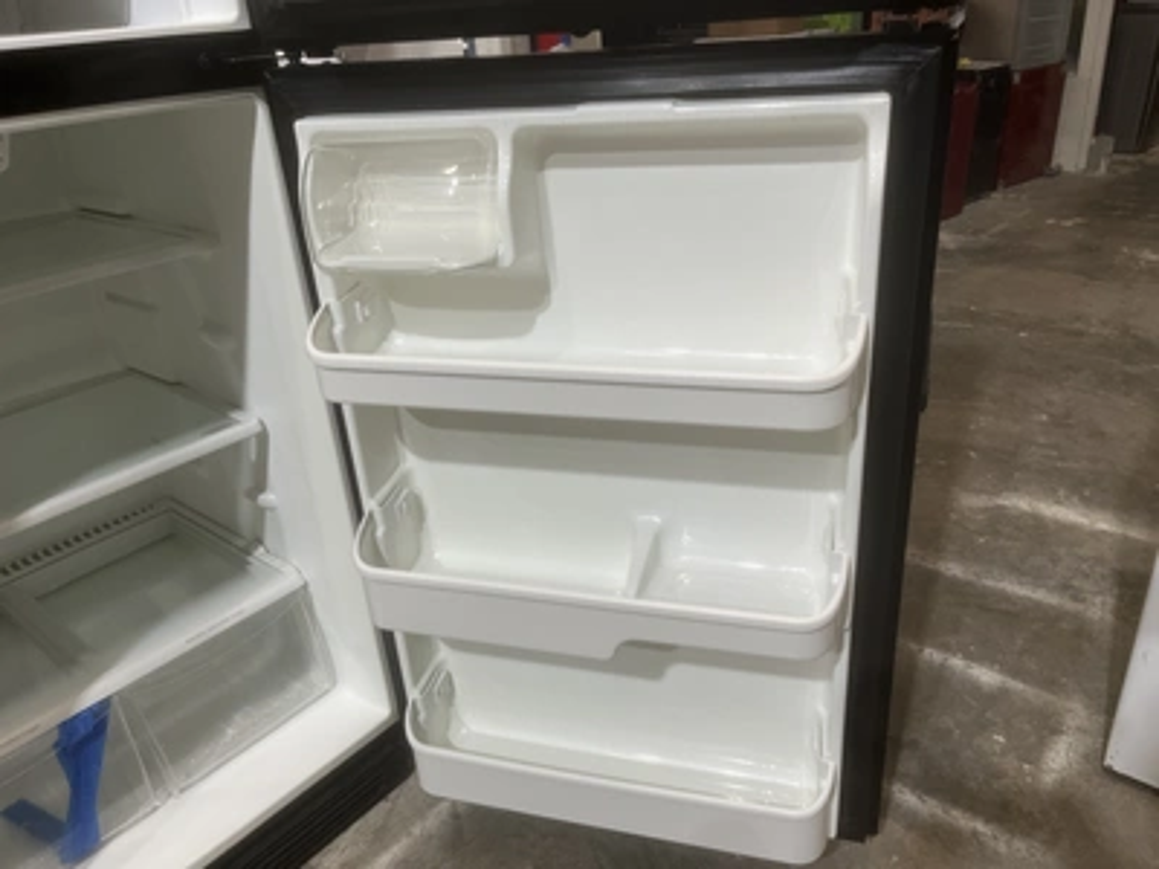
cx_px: 580
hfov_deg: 67.3
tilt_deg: -25.0
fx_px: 871
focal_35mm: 26
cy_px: 434
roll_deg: +4.2
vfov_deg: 53.1
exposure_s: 1/120
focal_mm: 5.1
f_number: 1.6
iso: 100
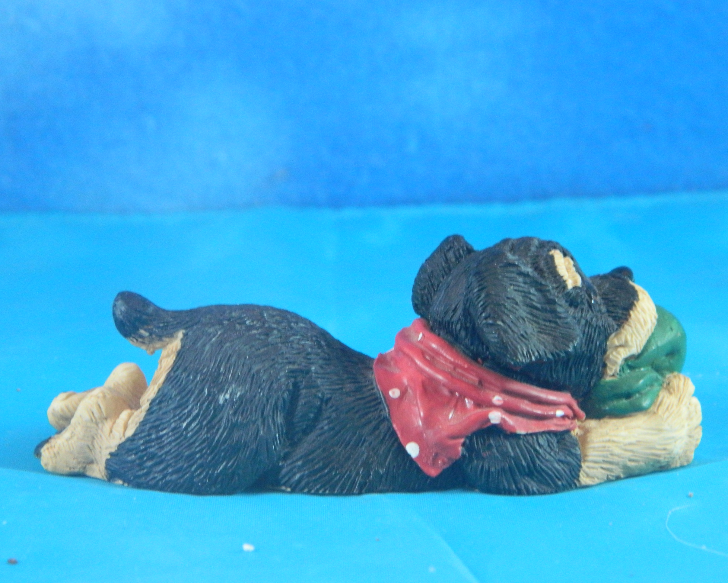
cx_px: 369
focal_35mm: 108
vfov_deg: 14.3
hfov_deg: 17.8
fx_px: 2327
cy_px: 292
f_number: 4.5
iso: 400
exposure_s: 1/15
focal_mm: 18.6
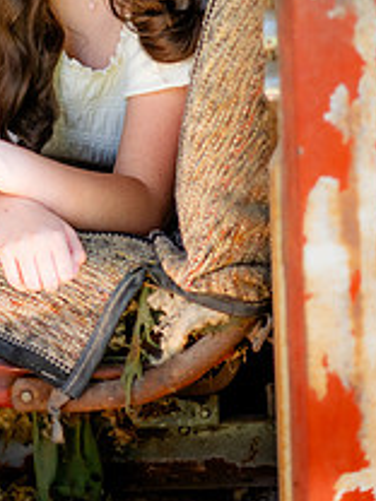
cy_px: -17
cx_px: 116
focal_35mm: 177
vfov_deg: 11.1
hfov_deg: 8.4
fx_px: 2563
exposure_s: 1/400
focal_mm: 85
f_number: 1.8
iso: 250
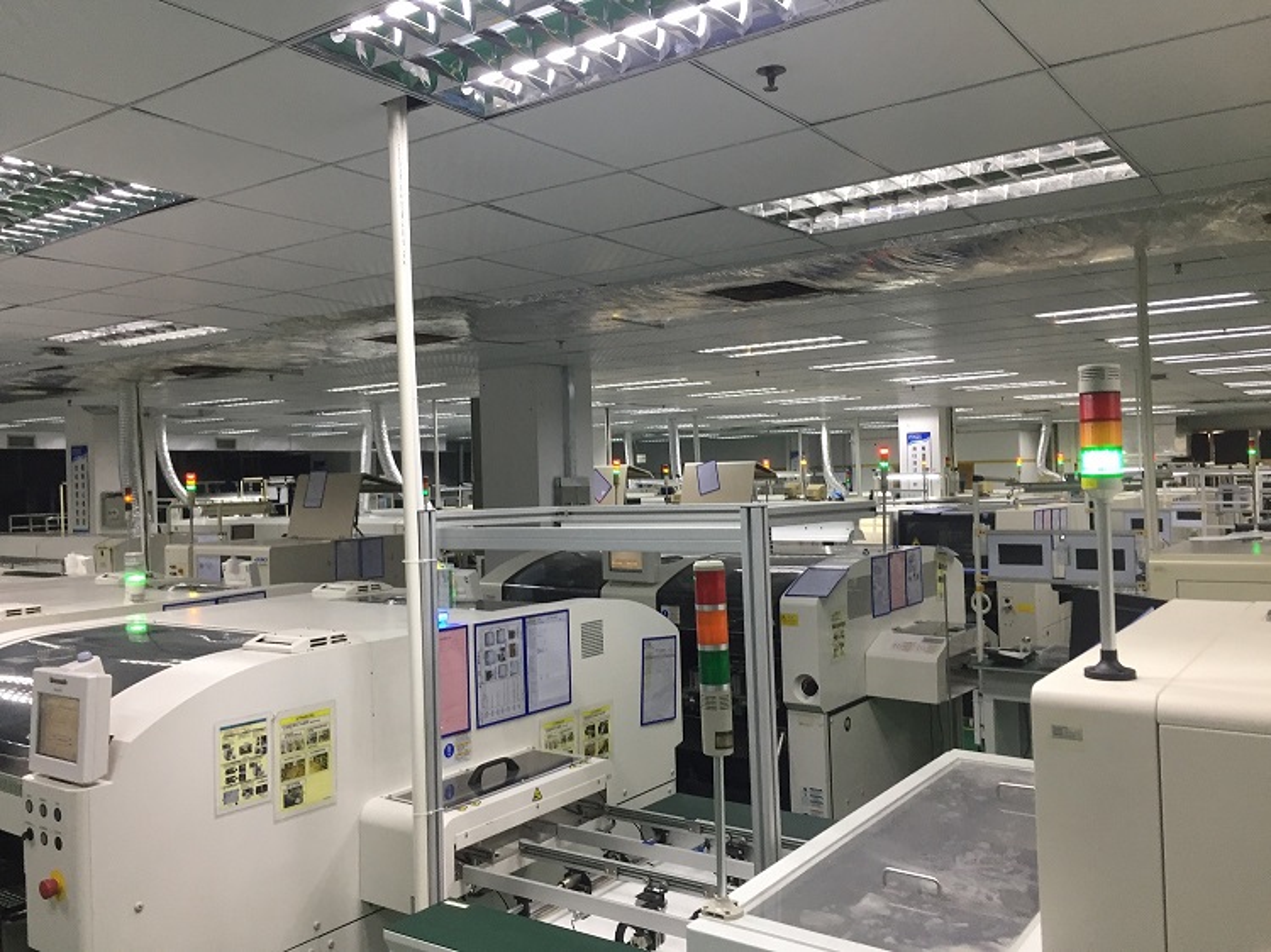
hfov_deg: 61.7
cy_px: 476
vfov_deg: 48.2
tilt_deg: -2.1
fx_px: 1064
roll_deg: +1.6
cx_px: 636
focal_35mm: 29
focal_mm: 4.15
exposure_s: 1/33
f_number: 2.2
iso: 50
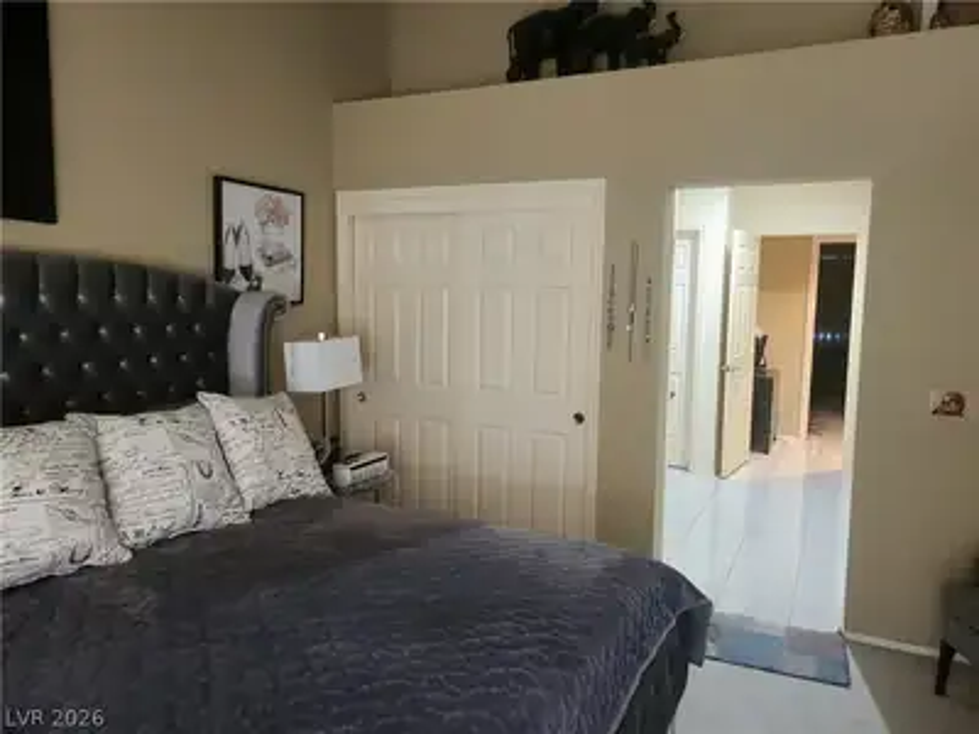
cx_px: 490
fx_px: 735
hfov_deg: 67.3
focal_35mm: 26
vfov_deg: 53.1
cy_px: 367
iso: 500
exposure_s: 1/40
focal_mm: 5.4
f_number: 1.8
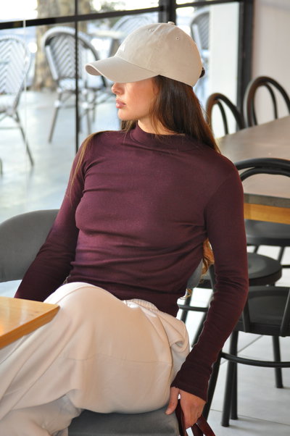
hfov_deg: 13.4
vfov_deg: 20.0
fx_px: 1235
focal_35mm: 102
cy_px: 218
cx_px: 145
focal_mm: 68
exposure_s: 1/60
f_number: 4.2
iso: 800
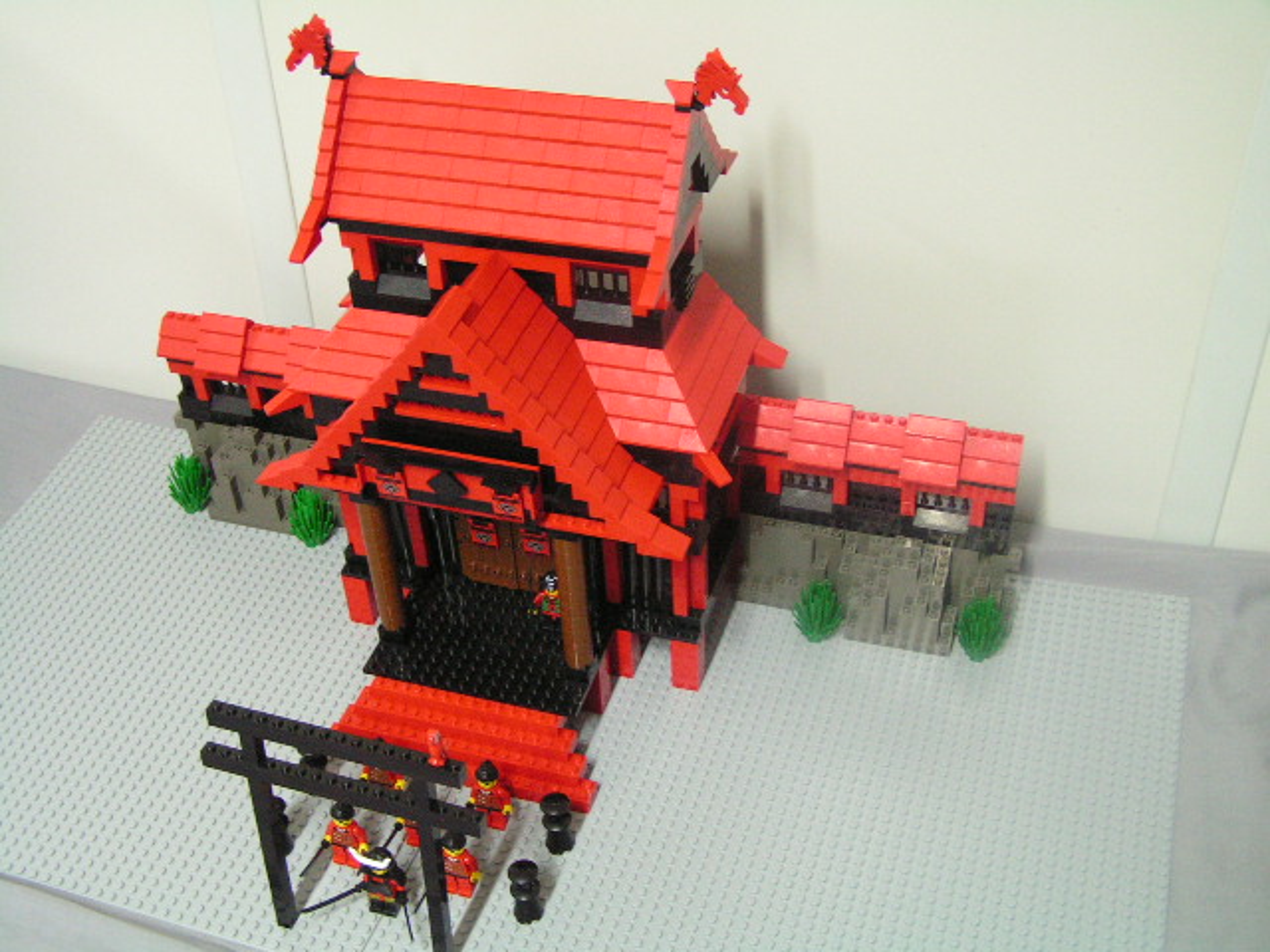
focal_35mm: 42
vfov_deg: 34.3
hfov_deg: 44.8
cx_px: 635
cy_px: 476
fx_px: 1541
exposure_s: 1/4
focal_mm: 7.1
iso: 200
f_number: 2.8
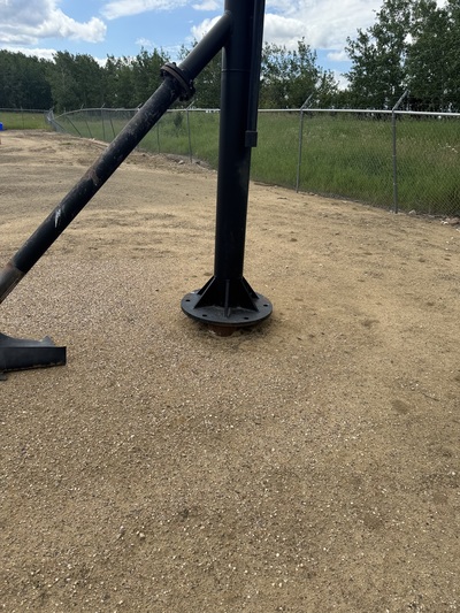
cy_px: 306
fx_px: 425
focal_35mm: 24
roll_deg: -4.7
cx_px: 230
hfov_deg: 56.8
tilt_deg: -22.9
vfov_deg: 71.6
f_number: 1.78
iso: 80
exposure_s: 1/2710
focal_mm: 6.76
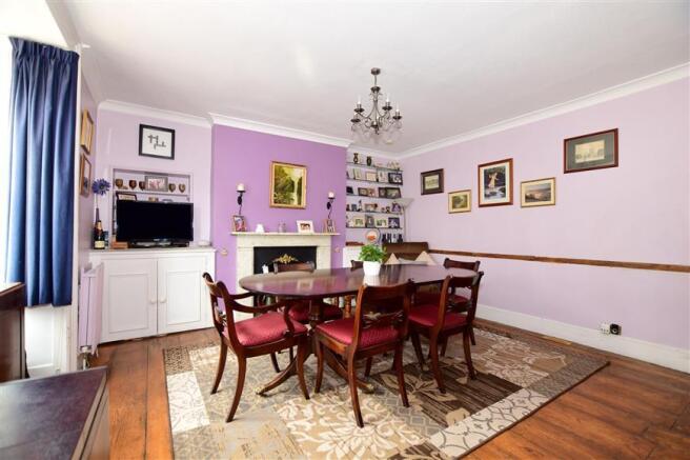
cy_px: 230
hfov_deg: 100.4
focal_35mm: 15
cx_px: 345
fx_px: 287
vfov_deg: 77.3
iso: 200
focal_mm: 10
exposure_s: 1/5
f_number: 5
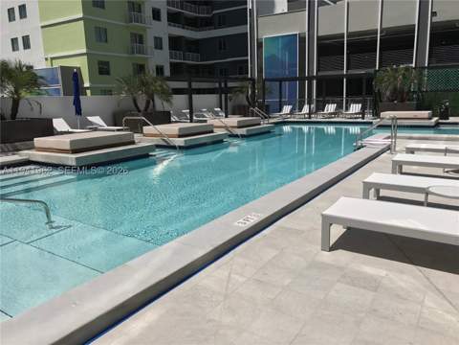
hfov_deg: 63.4
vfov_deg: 49.7
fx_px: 371
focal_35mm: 28
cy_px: 172
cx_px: 230
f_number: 1.8
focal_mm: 3.99
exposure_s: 1/4167
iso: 20
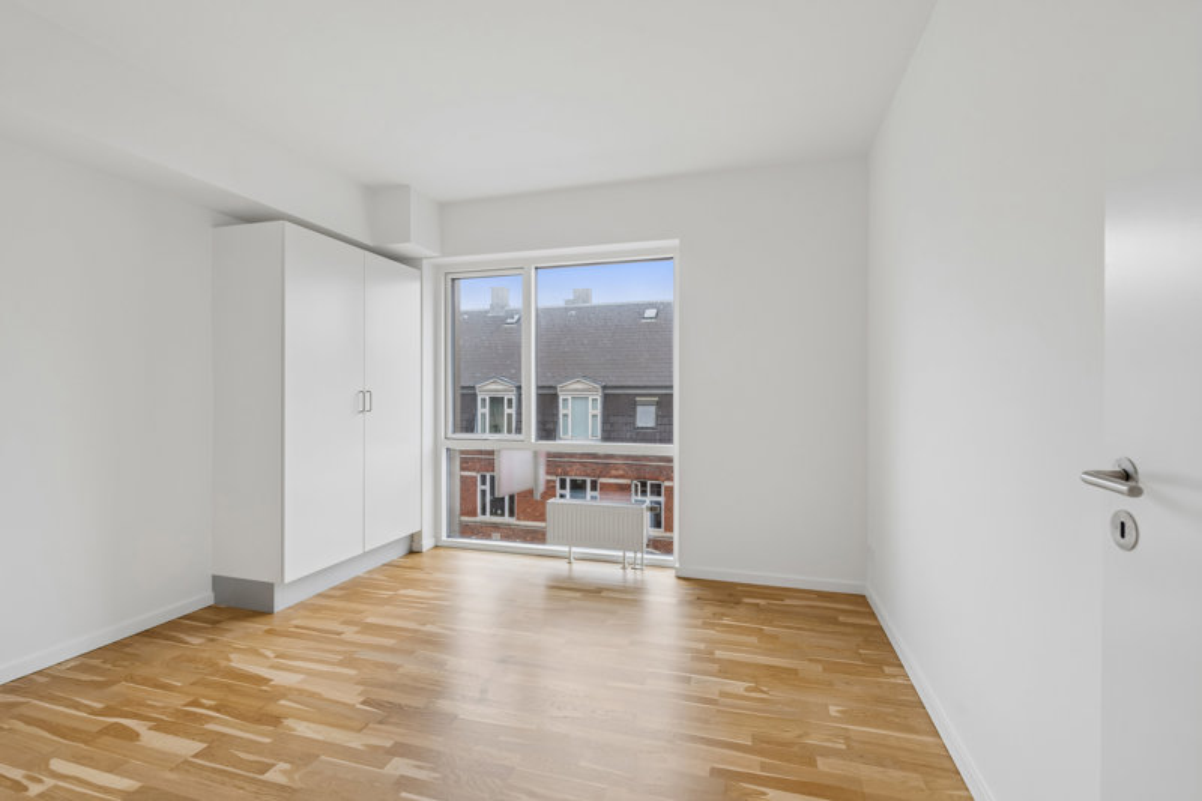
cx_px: 601
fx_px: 534
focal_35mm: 16
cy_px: 400
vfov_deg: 73.7
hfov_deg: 96.7
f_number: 9
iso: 160
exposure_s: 1/50
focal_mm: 16
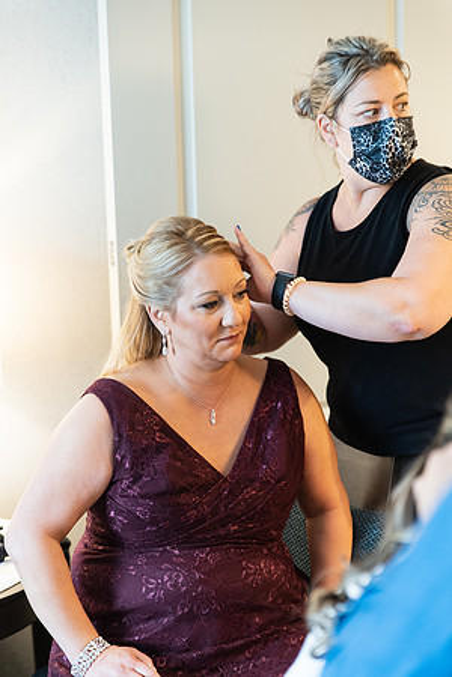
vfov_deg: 28.8
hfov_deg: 19.5
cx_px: 226
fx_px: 1318
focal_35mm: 70
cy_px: 338
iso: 2000
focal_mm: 70
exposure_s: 1/125
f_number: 2.8
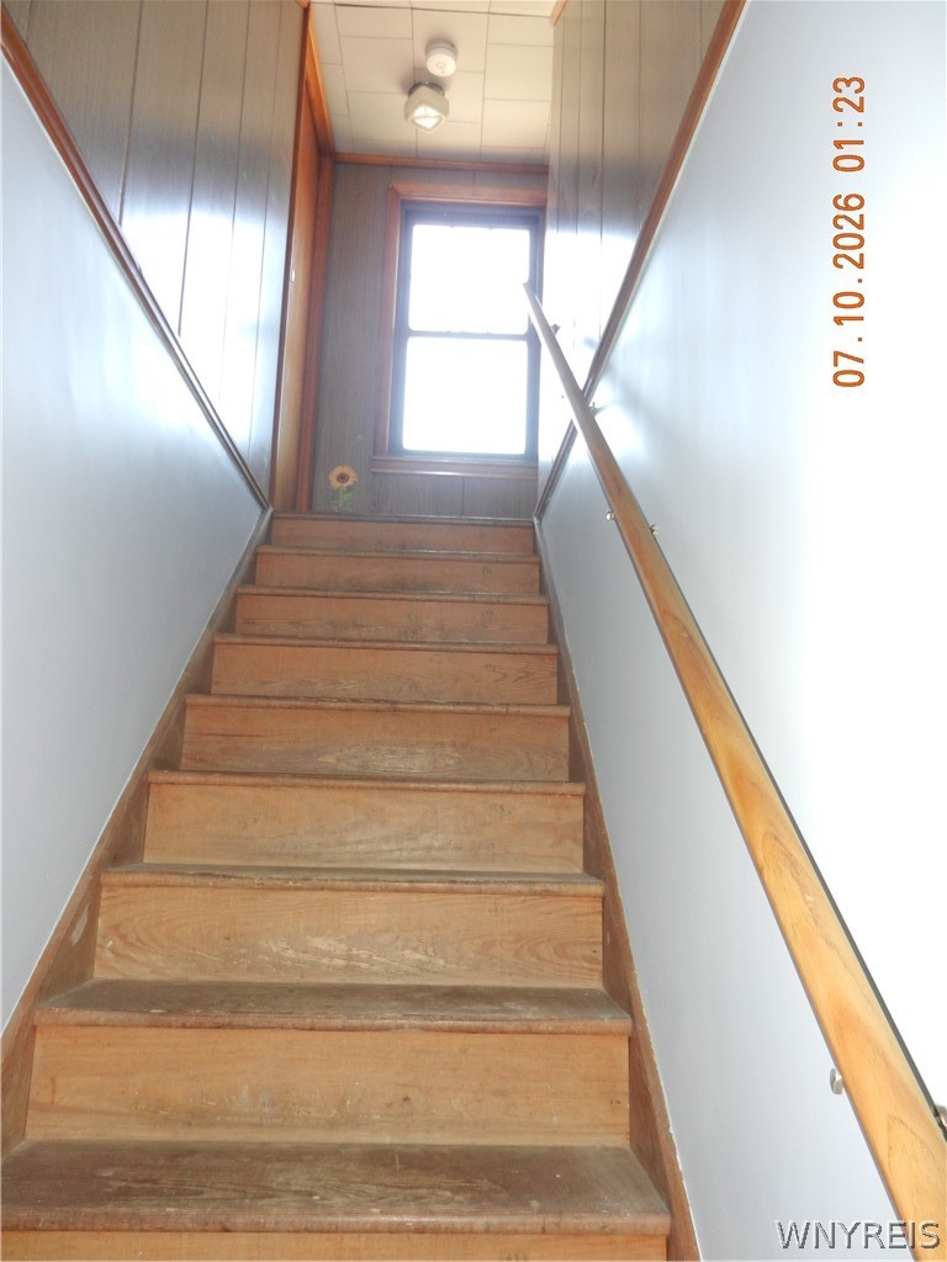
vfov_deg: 69.4
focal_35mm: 25
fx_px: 912
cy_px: 631
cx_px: 474
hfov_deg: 54.9
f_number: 3.5
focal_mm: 4.5
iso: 200
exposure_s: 1/30
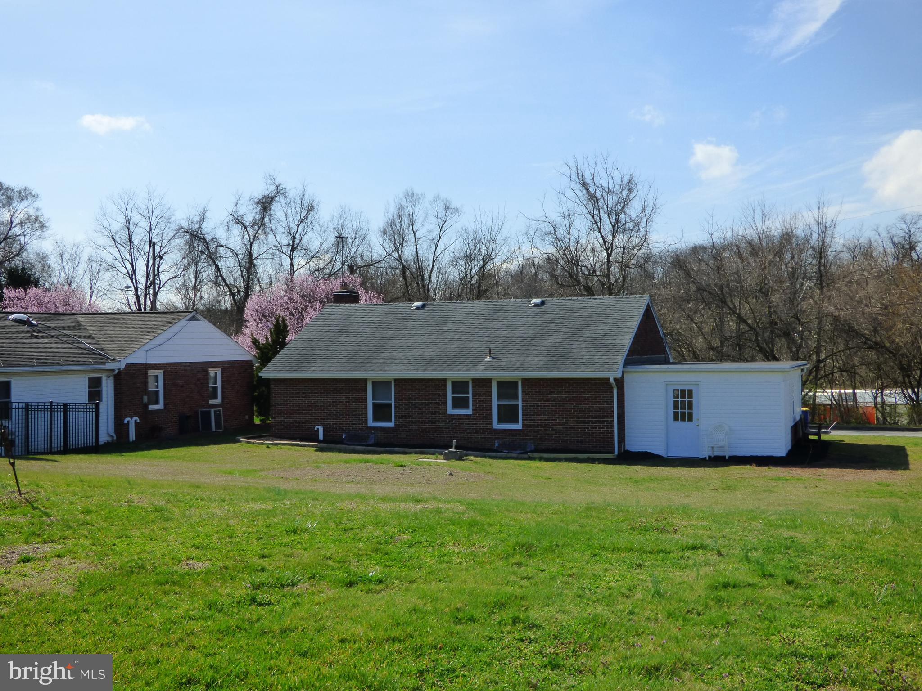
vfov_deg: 35.1
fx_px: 1092
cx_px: 461
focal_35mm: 41
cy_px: 346
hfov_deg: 45.8
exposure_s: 1/640
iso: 200
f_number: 5.6
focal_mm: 7.37
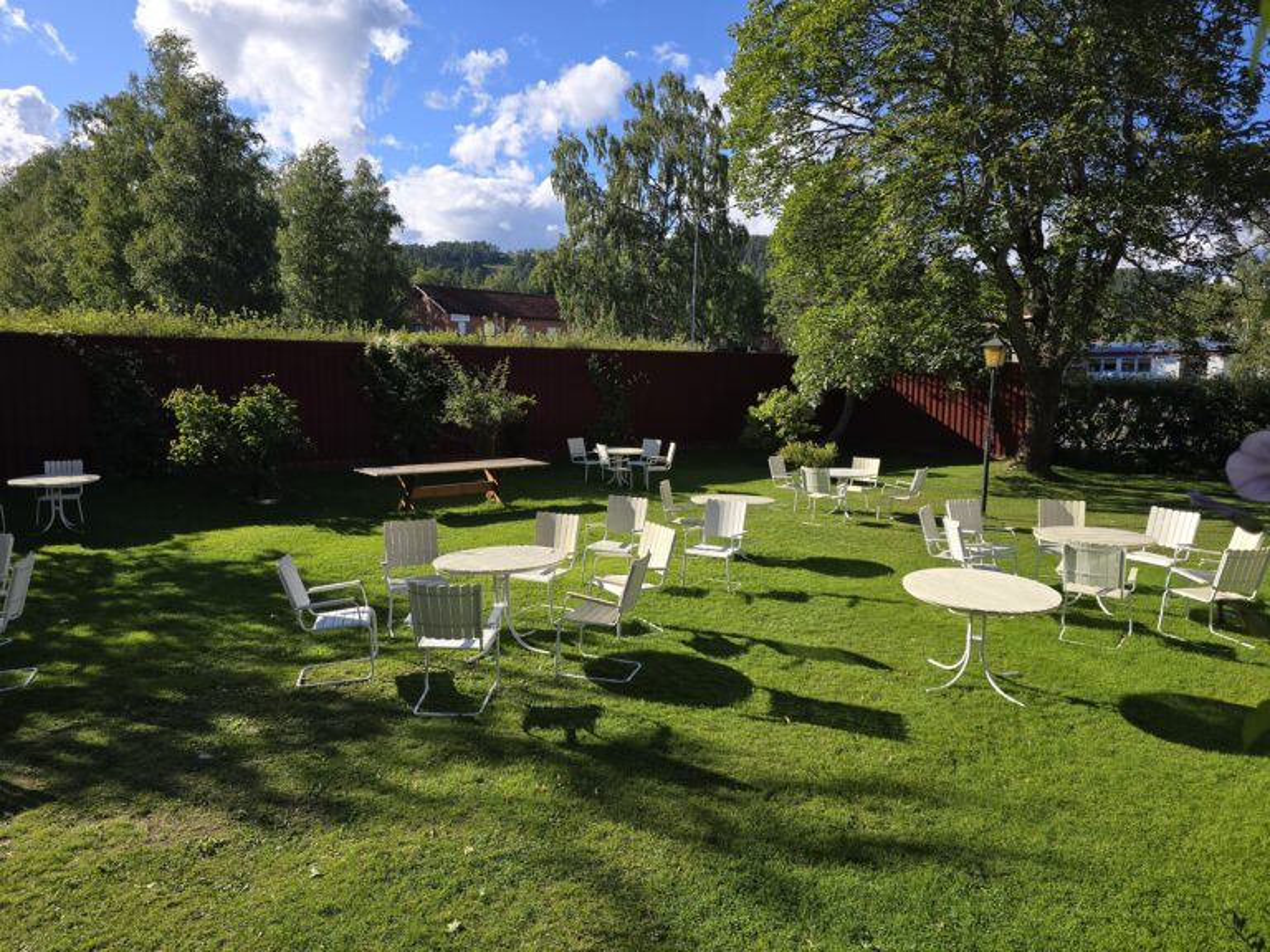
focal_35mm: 23
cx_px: 635
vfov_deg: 58.9
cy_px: 476
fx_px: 844
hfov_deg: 73.9
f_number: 1.7
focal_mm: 6.3
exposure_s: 1/606
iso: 12
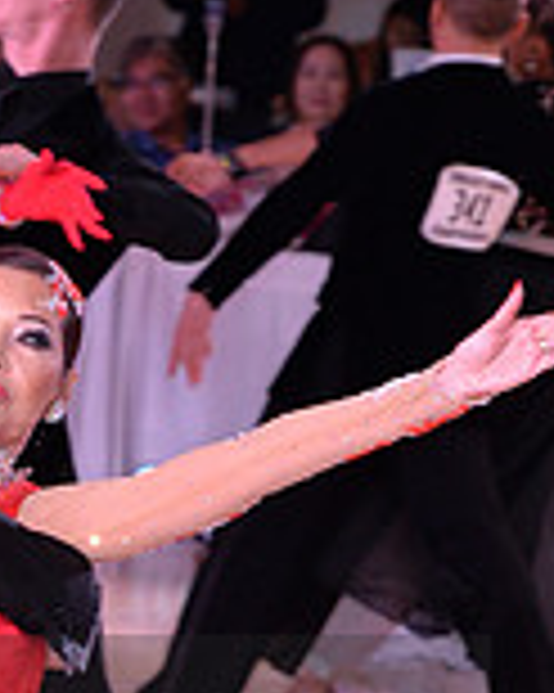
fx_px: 9786
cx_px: -128
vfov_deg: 4.1
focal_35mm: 477
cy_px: 788
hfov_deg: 3.2
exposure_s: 1/250
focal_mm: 135
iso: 2000
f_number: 5.6
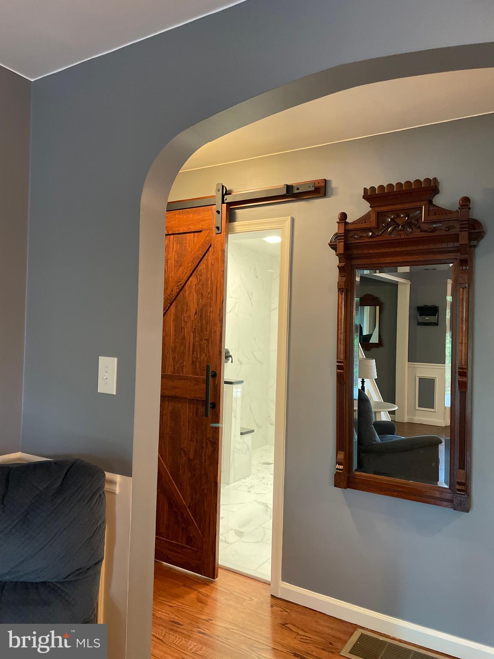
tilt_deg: +0.8
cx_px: 247
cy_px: 330
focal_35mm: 26
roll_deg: -2.0
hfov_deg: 53.1
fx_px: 495
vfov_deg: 67.3
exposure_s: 1/60
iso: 400
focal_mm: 4.2
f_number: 1.6
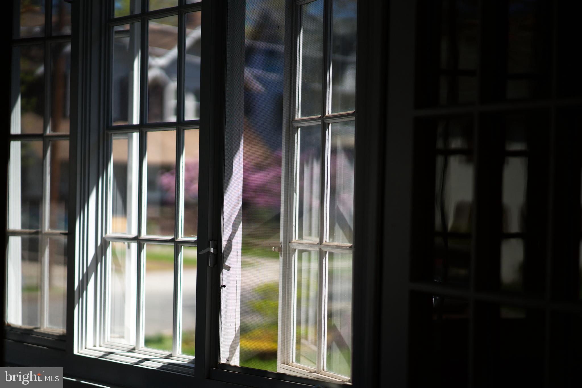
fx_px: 1374
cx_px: 291
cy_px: 194
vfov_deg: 16.1
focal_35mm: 85
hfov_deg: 23.9
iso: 320
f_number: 1.8
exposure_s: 1/6400
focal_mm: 85
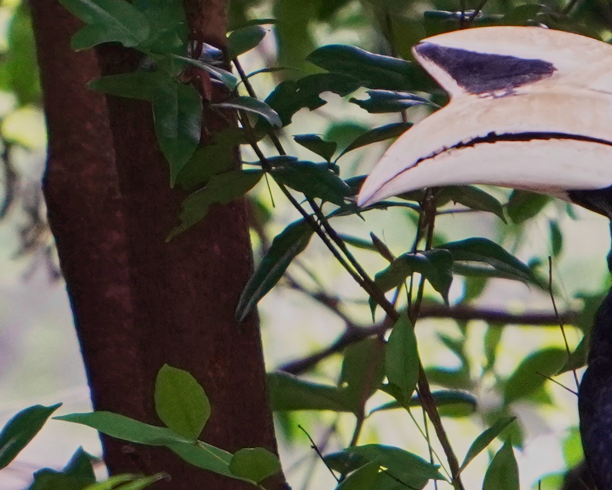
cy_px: 234
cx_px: 54
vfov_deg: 1.3
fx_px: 21262
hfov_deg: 1.6
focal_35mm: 1174
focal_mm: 149
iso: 1600
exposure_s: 1/250
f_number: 5.6
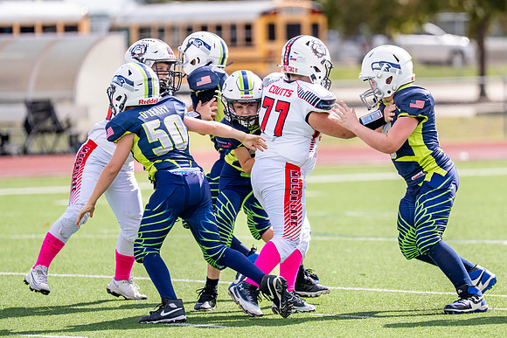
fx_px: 4616
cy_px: 165
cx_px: 337
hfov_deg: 6.3
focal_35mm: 328
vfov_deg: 4.2
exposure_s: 1/4000
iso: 250
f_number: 2.8
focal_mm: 200
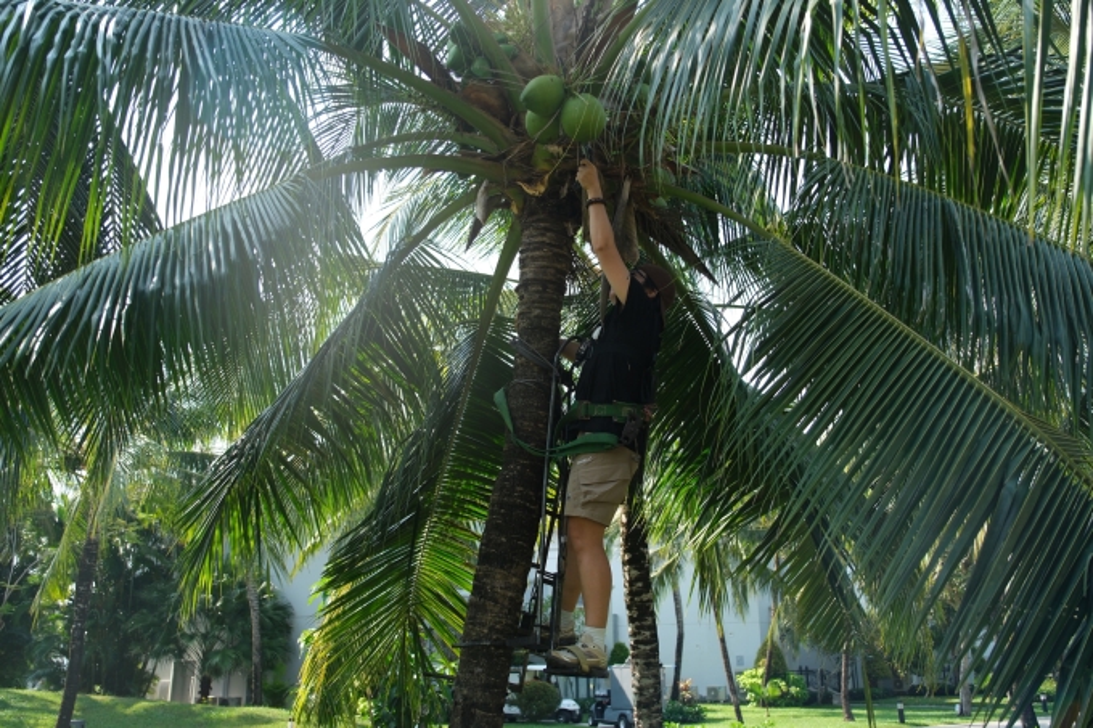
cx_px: 546
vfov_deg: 38.9
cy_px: 364
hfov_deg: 55.8
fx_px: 1032
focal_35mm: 34
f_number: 2.8
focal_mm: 22.4
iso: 500
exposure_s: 1/1800
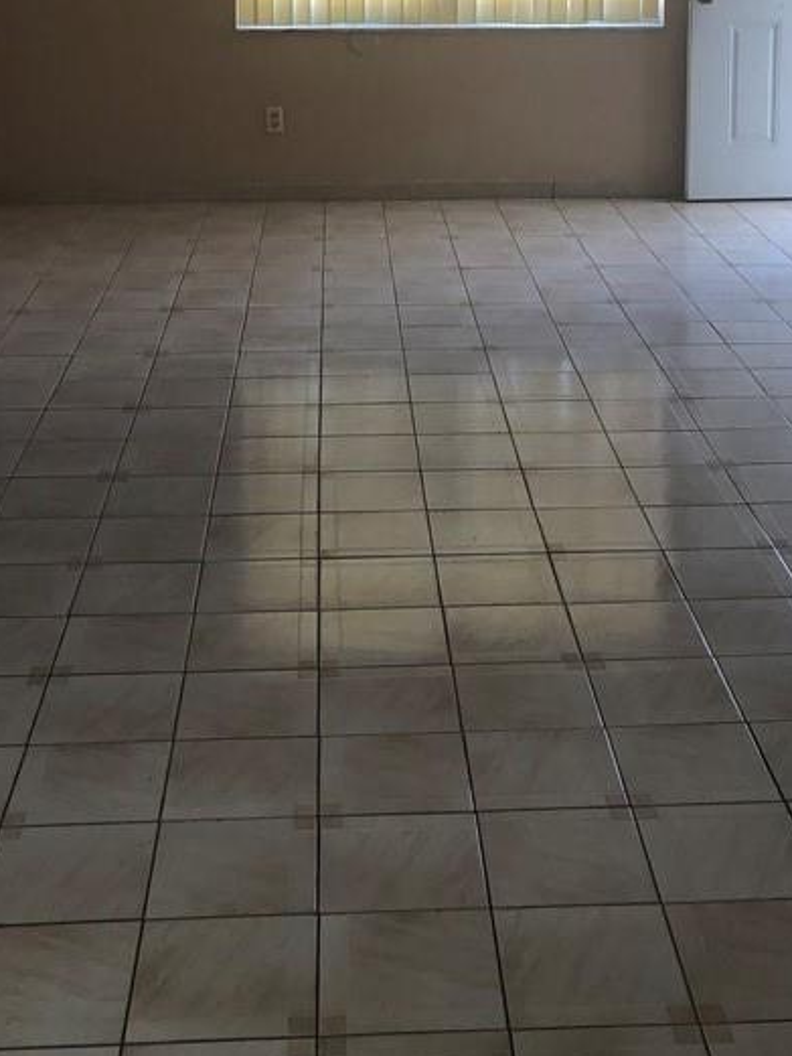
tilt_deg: -10.2
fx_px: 1677
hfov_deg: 26.6
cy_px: 61
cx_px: 411
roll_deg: +0.9
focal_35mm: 55
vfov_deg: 32.7
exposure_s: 1/120
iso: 64
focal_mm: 3.99
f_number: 1.8
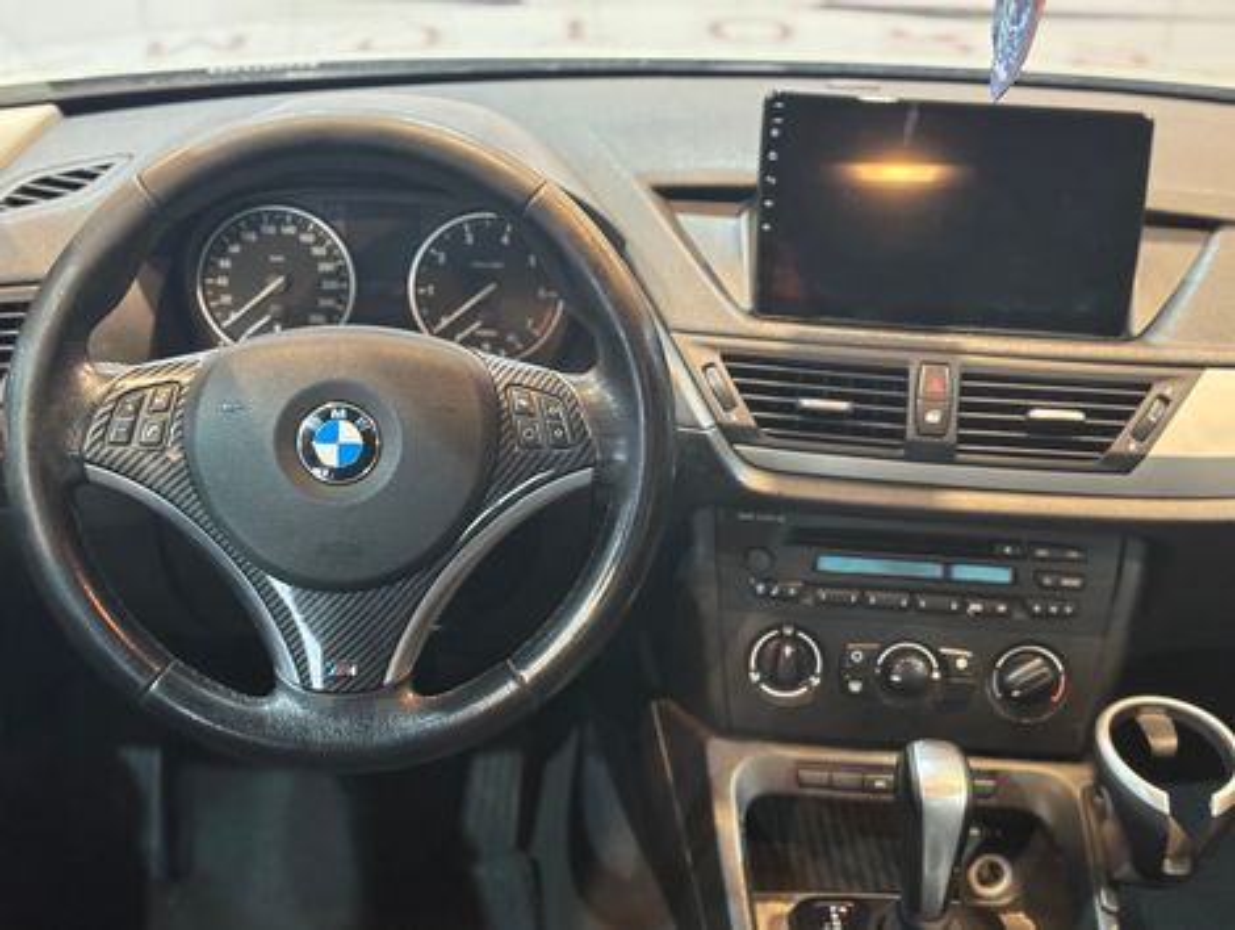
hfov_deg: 36.8
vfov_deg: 28.1
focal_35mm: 52
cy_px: 465
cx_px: 618
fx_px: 1858
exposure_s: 1/30
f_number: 1.6
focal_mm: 5.96
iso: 320
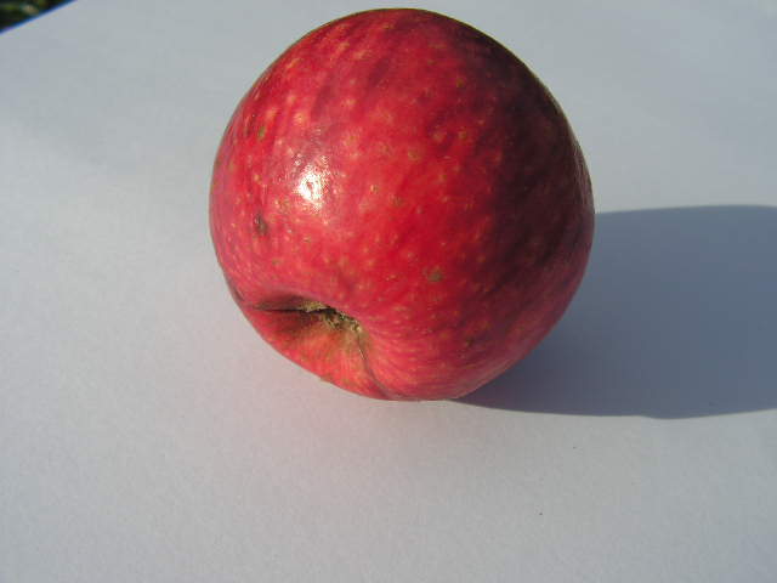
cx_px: 388
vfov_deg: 39.7
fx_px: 808
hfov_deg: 51.4
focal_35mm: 36
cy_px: 292
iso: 64
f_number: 3.2
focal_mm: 6
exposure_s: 1/1600
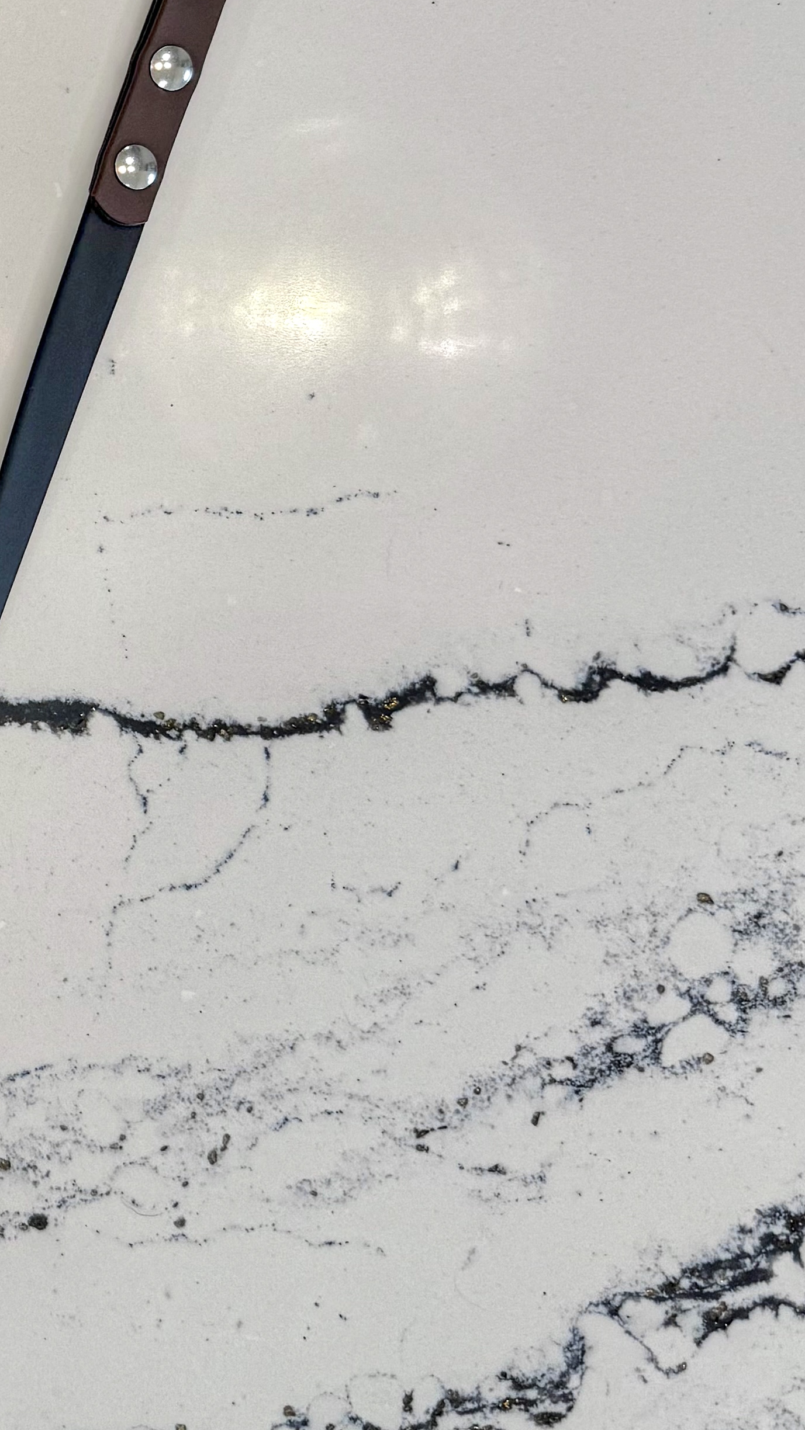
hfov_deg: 17.7
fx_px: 2315
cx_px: -408
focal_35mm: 61
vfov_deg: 33.5
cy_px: 314
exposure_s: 1/120
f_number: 1.8
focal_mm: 6.76
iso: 80
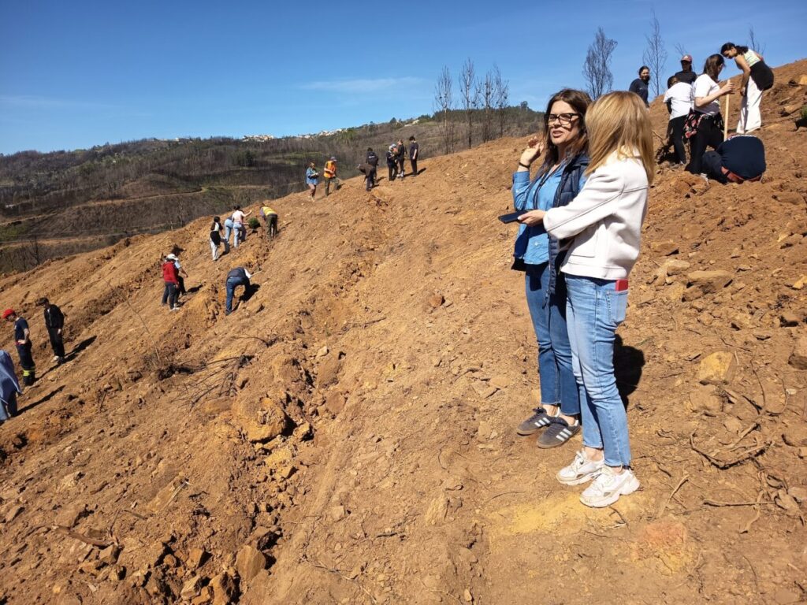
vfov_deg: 56.8
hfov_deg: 71.6
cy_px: 302
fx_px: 560
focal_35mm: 24
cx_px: 404
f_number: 1.7
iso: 52
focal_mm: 5.24
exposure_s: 1/519
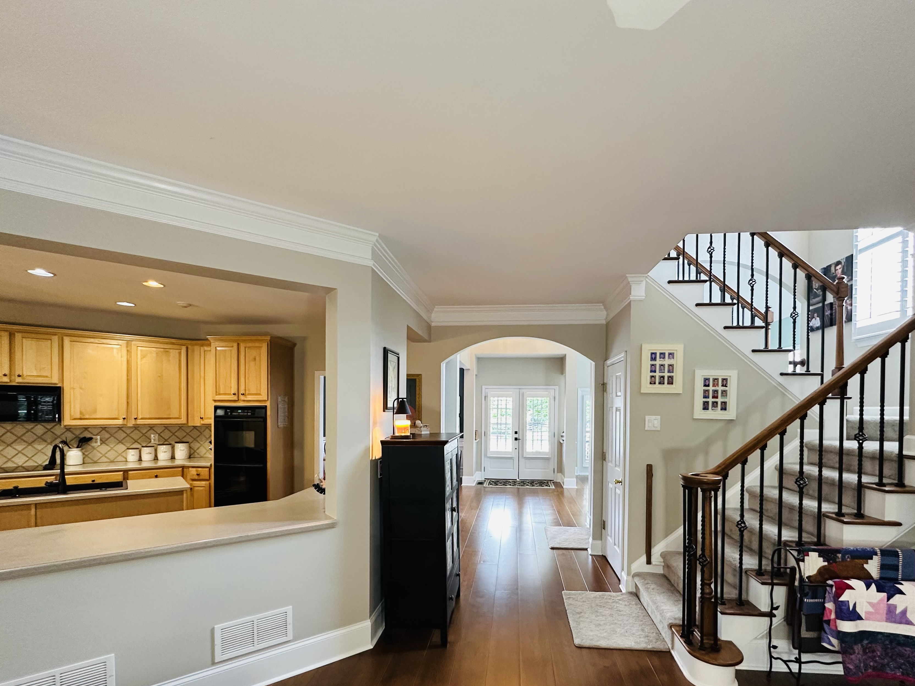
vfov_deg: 73.8
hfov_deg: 91.0
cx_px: 480
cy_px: 416
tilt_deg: -0.8
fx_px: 449
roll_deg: -1.0
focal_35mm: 17
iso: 250
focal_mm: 2.22
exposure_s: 1/60
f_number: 2.2
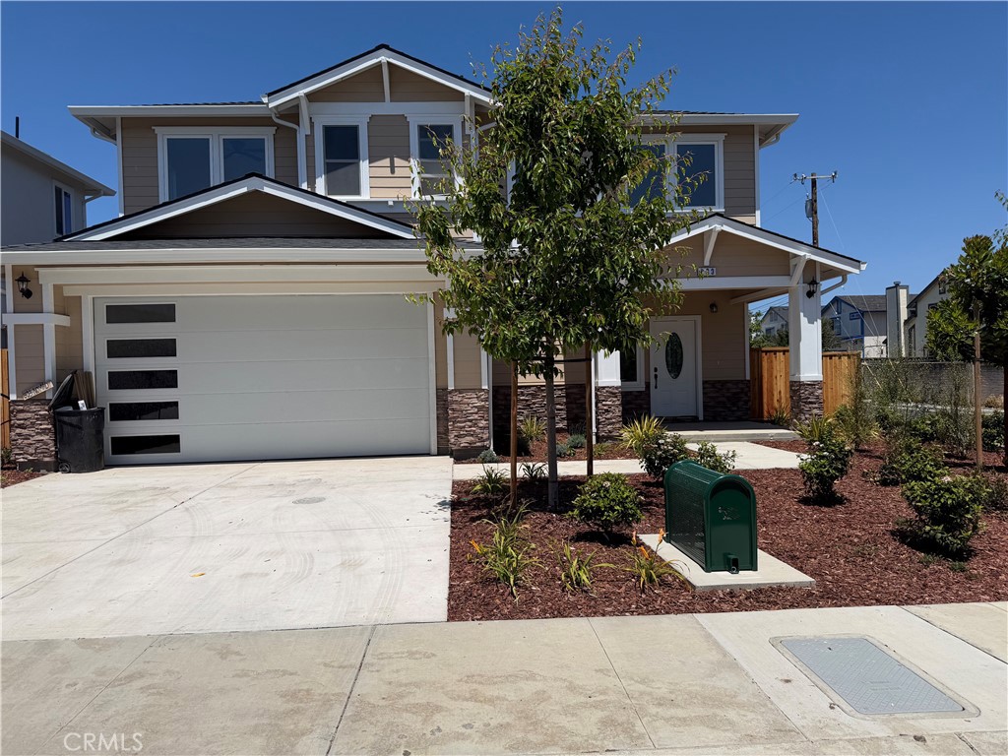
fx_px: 699
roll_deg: +1.9
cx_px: 504
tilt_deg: -0.9
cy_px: 378
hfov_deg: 71.6
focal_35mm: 24
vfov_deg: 56.8
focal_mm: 6.76
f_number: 1.78
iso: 80
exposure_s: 1/9091
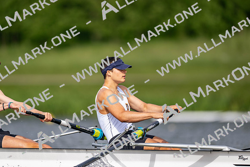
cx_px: 125
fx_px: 4167
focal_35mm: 600
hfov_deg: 3.4
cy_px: 84
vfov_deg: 2.3
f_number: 4
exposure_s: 1/2500
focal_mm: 600
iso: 320
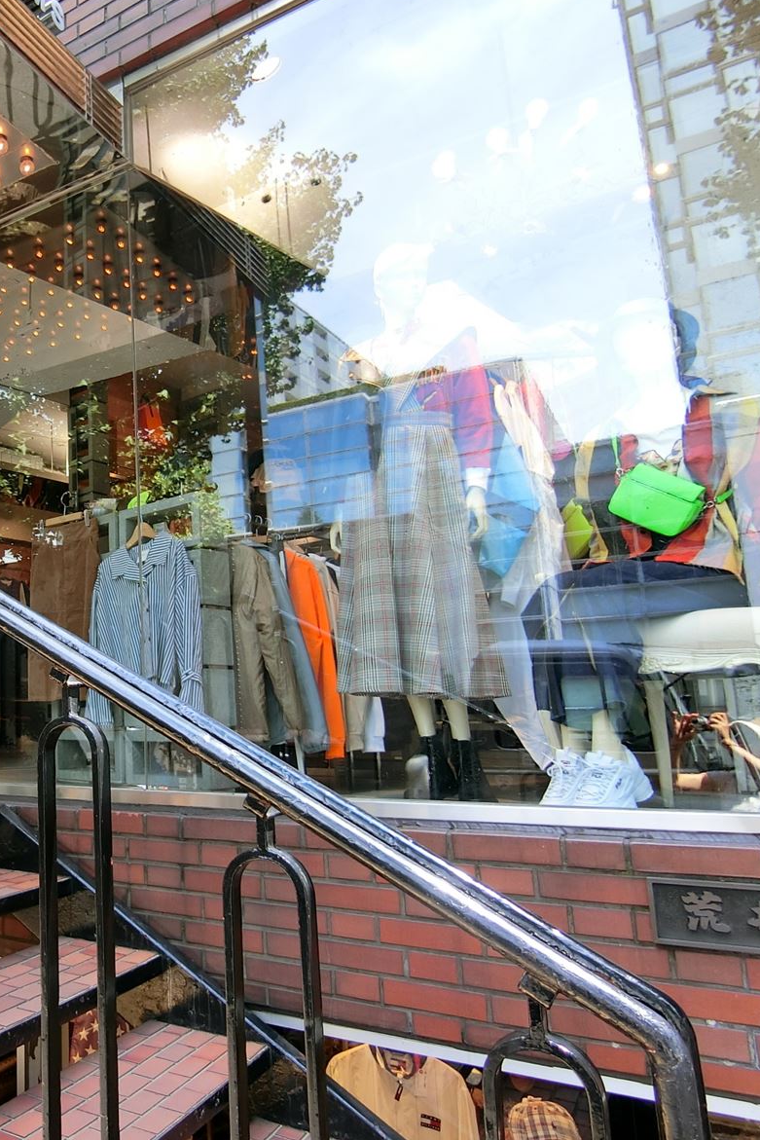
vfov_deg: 67.4
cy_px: 572
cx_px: 22
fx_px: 855
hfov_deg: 42.3
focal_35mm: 27
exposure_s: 1/160
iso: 80
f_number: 2.7
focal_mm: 4.06
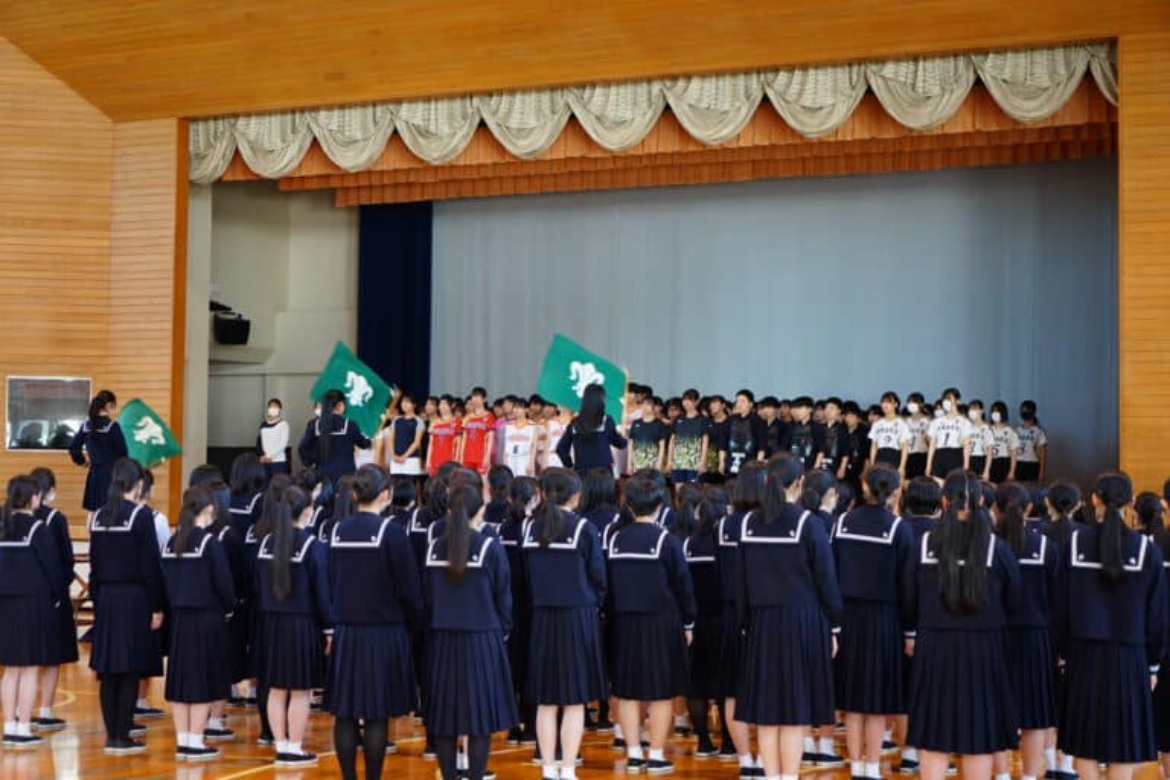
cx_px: 585
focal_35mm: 70
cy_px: 390
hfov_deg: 28.8
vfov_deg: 19.5
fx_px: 2275
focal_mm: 70
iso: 1600
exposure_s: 1/100
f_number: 4.5
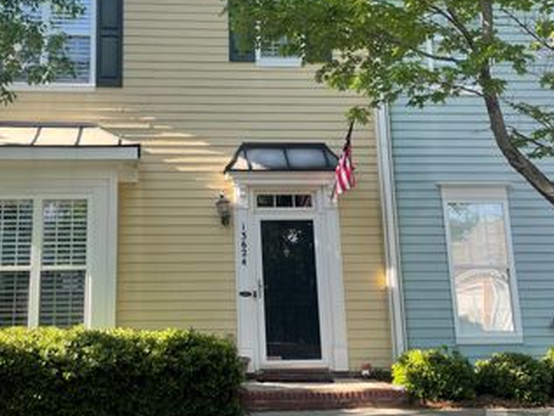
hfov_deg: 45.1
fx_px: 656
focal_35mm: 41
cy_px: 165
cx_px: 185
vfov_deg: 35.0
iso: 32
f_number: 1.6
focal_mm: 4.2
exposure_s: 1/461
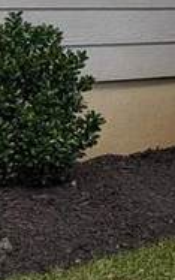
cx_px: 687
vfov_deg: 11.1
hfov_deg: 6.3
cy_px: -255
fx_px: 1327
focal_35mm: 174
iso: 23
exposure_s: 1/882
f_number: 1.68
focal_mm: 6.9
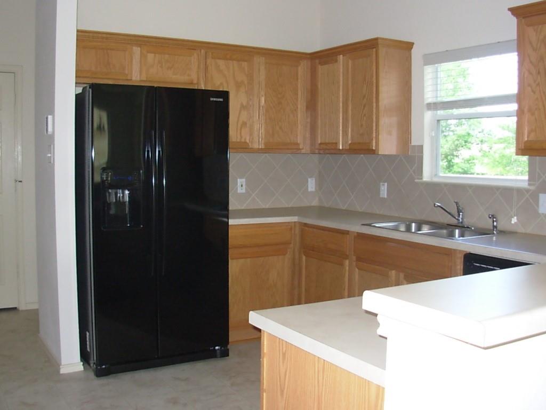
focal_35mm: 38
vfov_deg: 37.7
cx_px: 273
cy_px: 205
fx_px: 599
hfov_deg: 49.0
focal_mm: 6.3
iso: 130
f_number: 2.9
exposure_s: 1/83
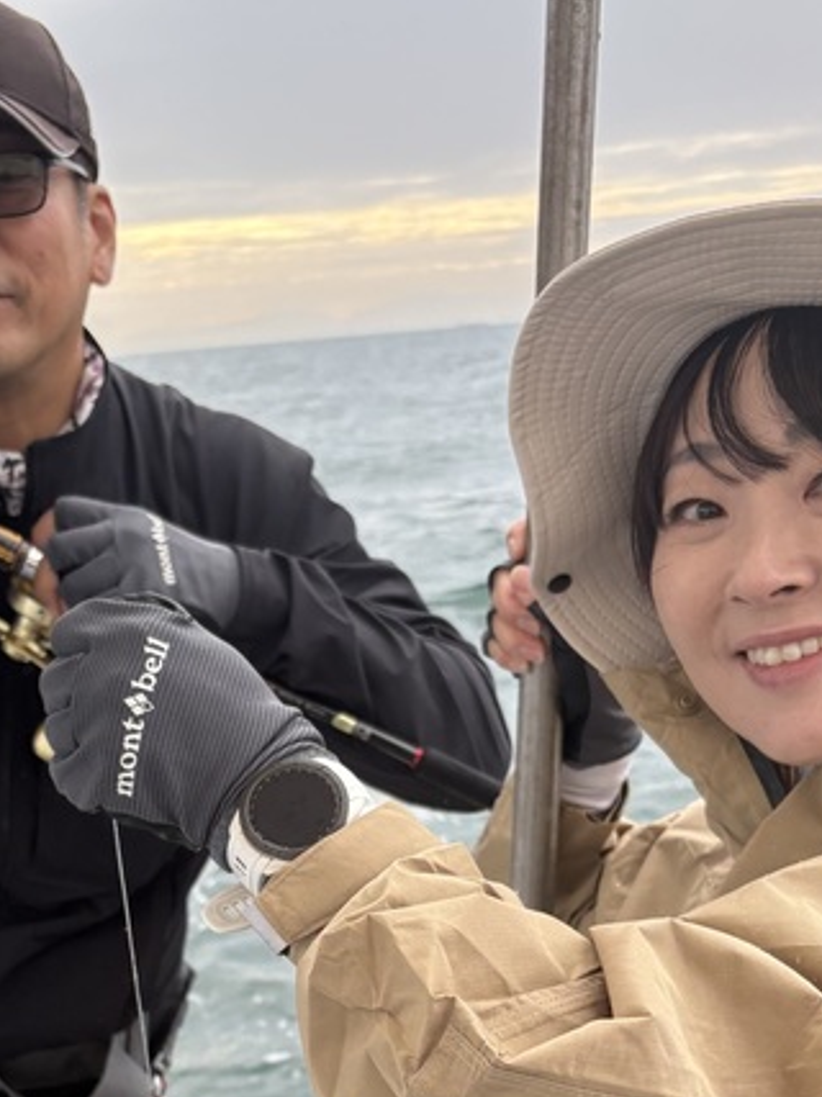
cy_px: 953
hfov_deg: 27.8
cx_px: 241
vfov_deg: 35.0
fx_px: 1647
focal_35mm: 52
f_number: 1.6
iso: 64
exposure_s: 1/557
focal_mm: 5.96
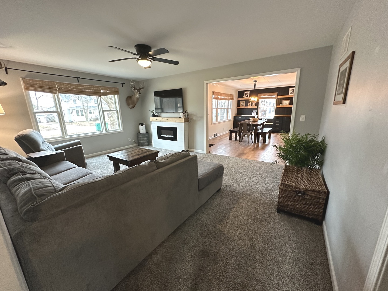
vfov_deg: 85.7
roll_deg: +1.4
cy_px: 146
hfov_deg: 102.1
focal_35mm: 14
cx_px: 194
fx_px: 157
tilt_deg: -12.3
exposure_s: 1/60
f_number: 2.2
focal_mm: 2.22
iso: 400
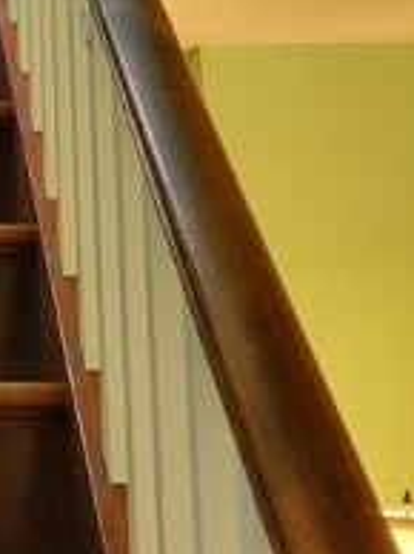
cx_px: -280
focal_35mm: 103
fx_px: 1646
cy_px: 154
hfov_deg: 13.2
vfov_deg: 19.0
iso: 250
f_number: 1.8
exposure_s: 1/40
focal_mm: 5.4
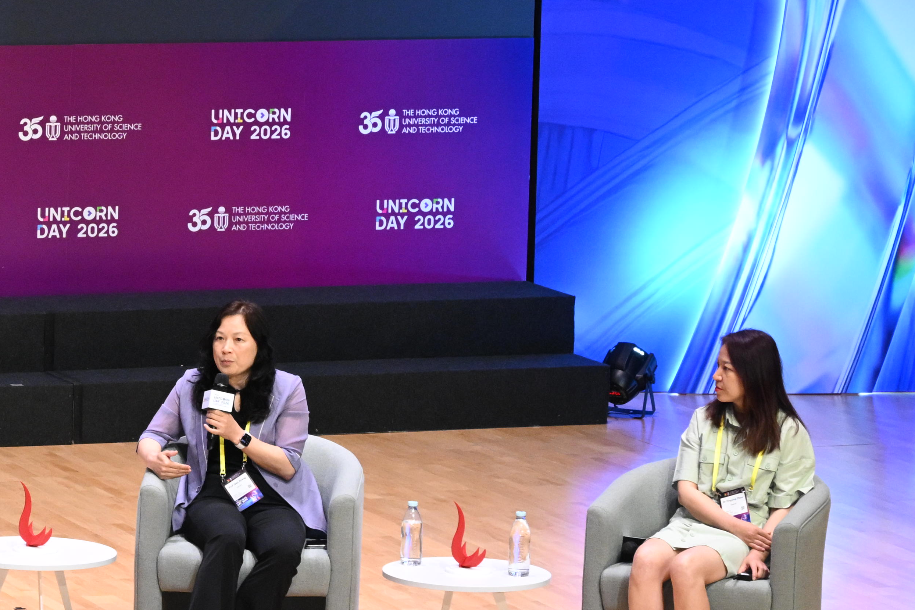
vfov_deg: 6.6
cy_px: 175
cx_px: -360
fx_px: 5311
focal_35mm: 209
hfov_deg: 9.6
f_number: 5.6
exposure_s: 1/200
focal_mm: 63
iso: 2000
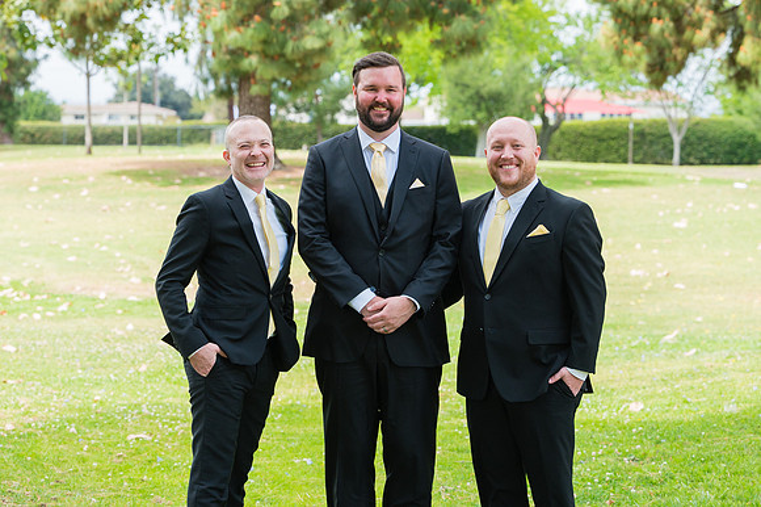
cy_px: 160
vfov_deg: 14.2
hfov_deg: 21.3
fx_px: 2025
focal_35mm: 96
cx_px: 380
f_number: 4
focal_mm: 70
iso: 500
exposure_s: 1/1600
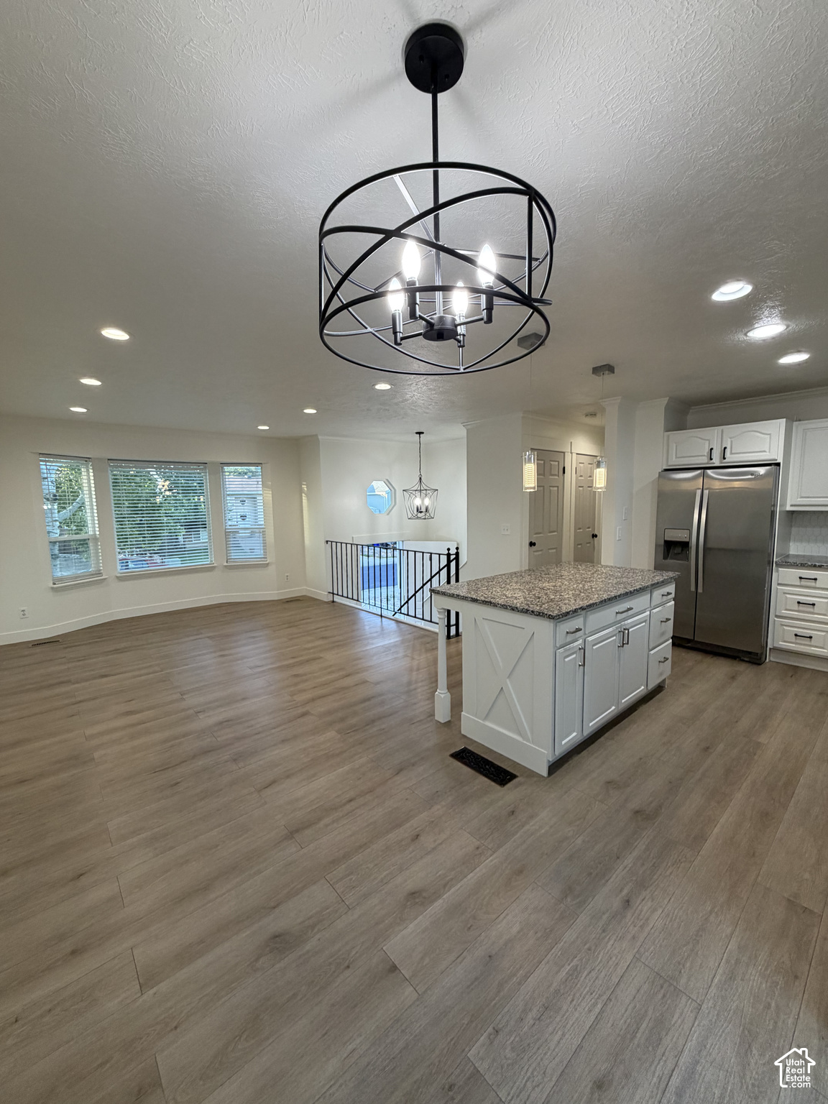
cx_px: 414
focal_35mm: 14
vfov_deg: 102.1
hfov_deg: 85.7
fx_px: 446
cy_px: 552
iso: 200
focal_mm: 2.22
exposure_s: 1/120
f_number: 2.2
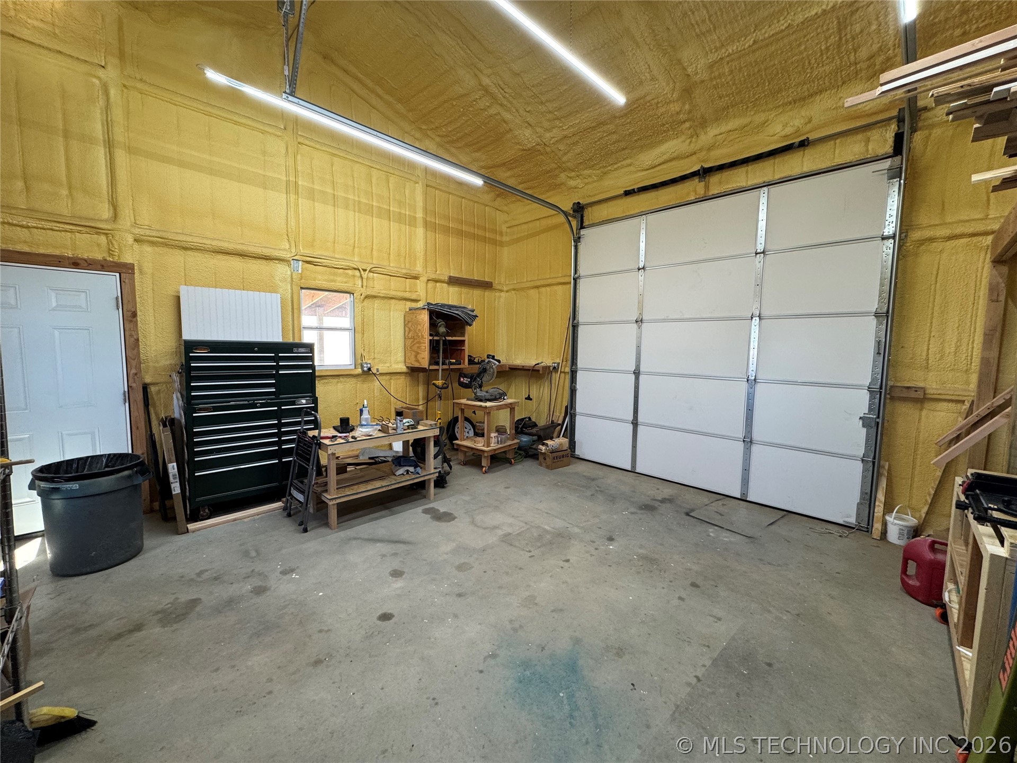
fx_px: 411
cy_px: 382
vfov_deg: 85.7
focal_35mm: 14
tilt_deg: -6.5
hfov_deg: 102.1
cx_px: 508
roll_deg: -0.4
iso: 160
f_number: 2.2
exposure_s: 1/120
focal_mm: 2.22
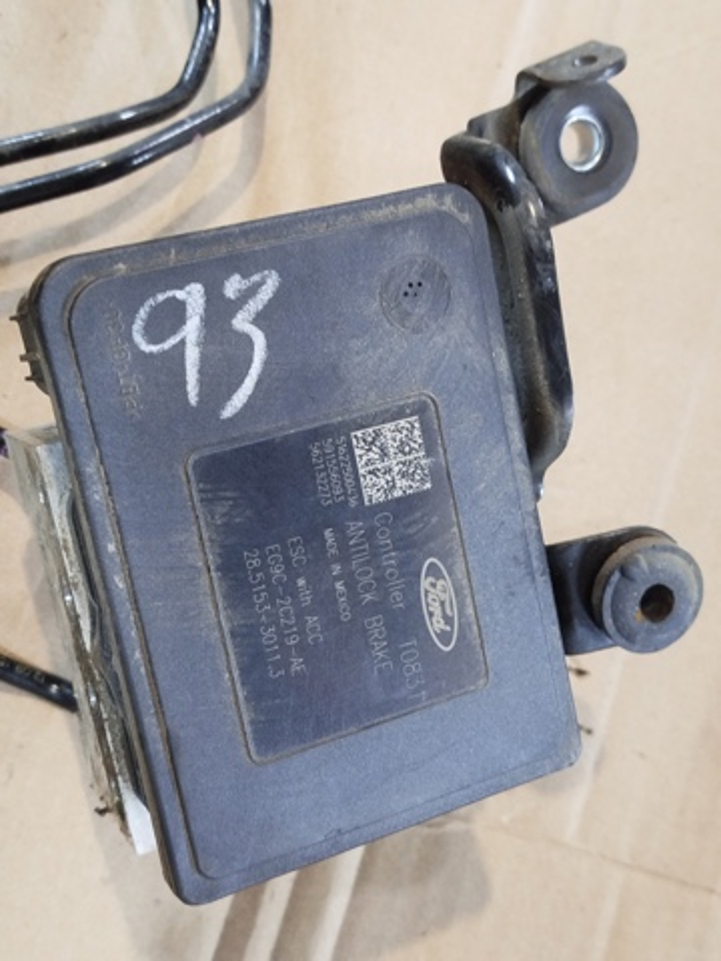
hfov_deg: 30.3
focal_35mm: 48
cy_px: 480
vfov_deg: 39.7
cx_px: 360
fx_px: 1333
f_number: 1.7
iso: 500
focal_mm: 5.31
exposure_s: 1/20
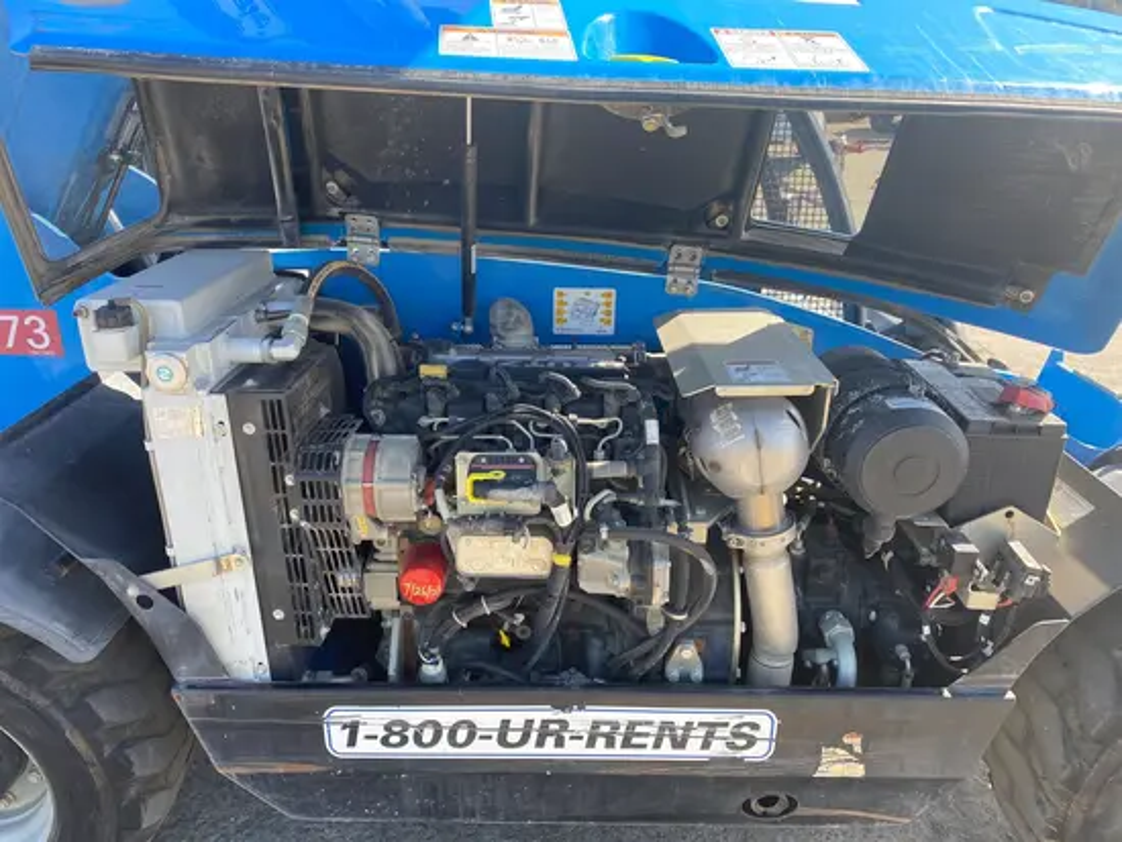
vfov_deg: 53.1
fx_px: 843
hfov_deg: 67.3
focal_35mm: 26
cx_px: 561
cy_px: 421
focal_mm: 4.25
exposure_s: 1/352
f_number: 1.8
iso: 32
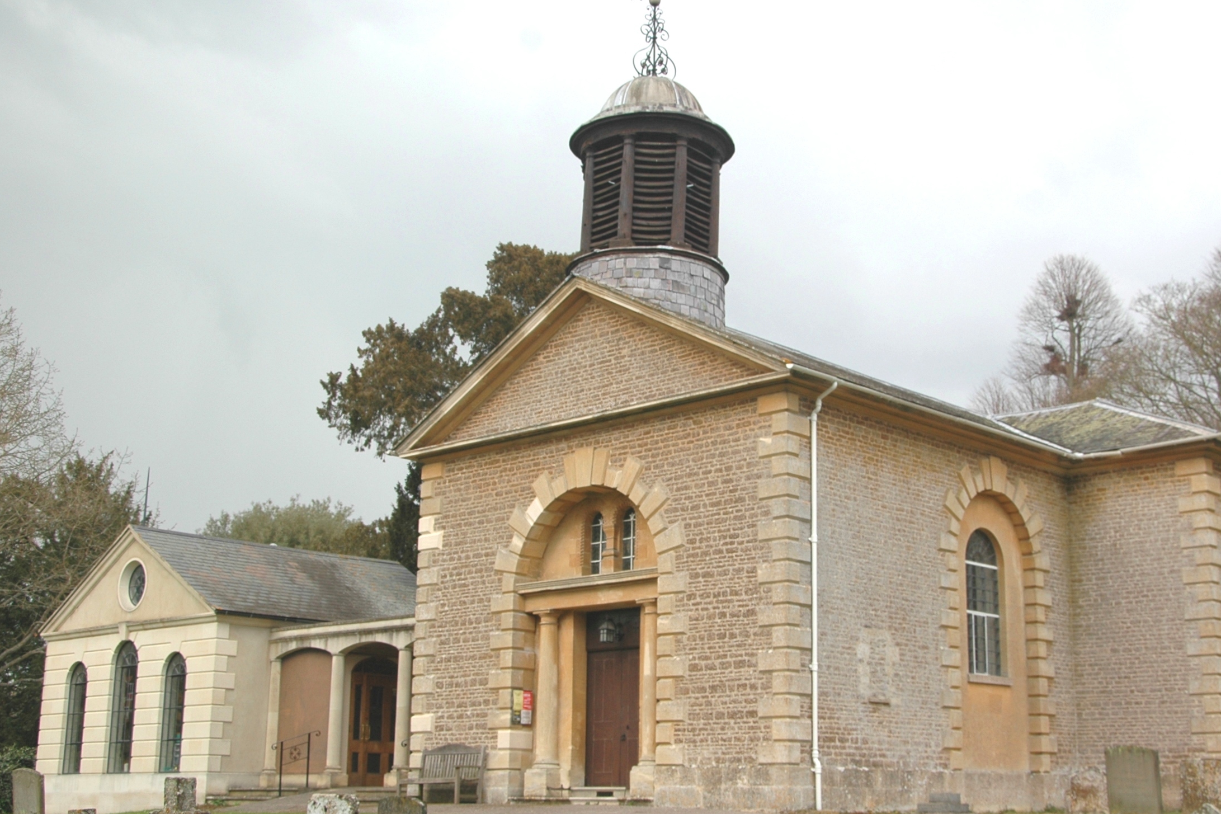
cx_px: 706
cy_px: 422
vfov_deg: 28.6
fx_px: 1594
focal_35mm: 47
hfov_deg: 41.8
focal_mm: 24
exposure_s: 1/160
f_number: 6.3
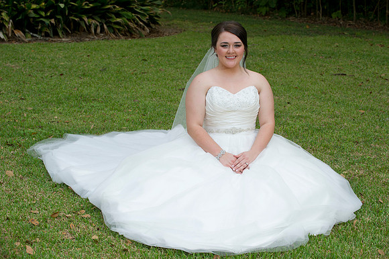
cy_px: 130
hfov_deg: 23.7
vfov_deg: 15.9
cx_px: 194
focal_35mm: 86
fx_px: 929
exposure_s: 1/125
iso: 320
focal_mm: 86
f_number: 6.3
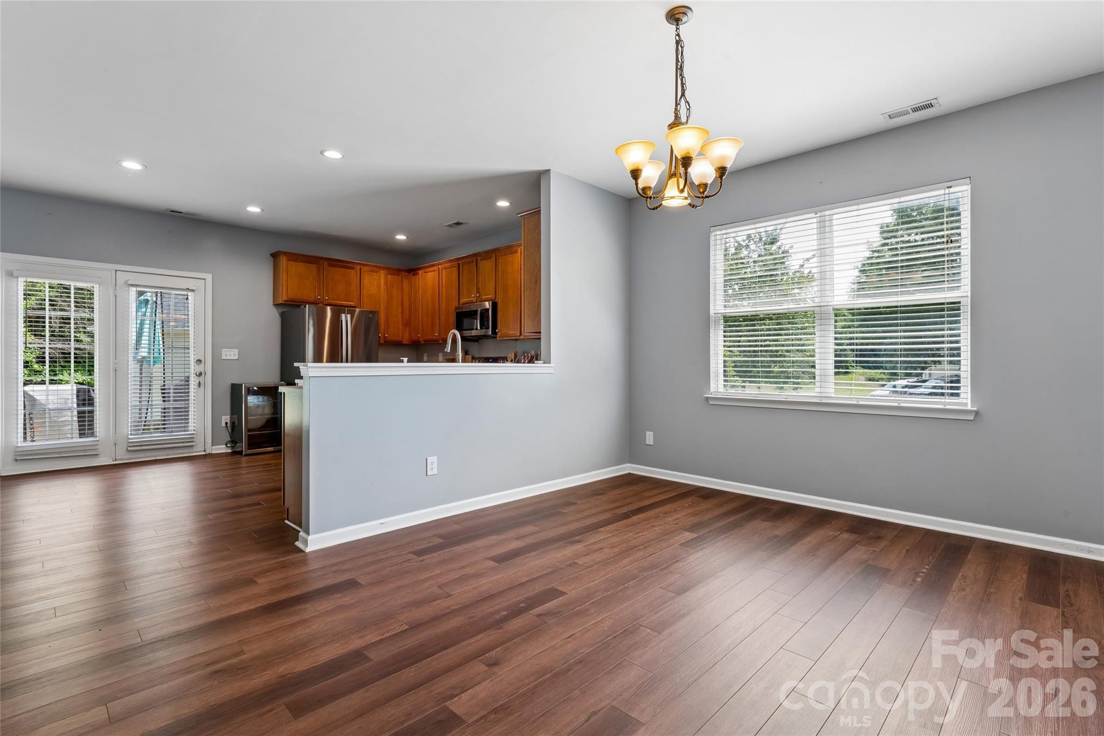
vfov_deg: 71.7
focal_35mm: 17
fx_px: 509
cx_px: 552
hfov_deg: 94.6
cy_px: 368
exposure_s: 1/4
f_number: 13
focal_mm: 16.6
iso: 100
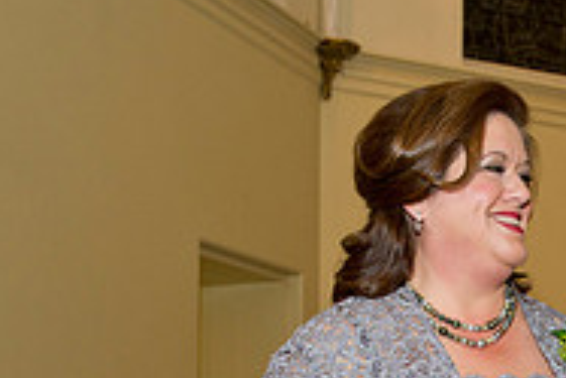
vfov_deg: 13.7
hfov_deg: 20.4
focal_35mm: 96
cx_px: 596
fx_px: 1510
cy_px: 511
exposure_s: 1/125
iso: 800
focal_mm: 31
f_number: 5.6
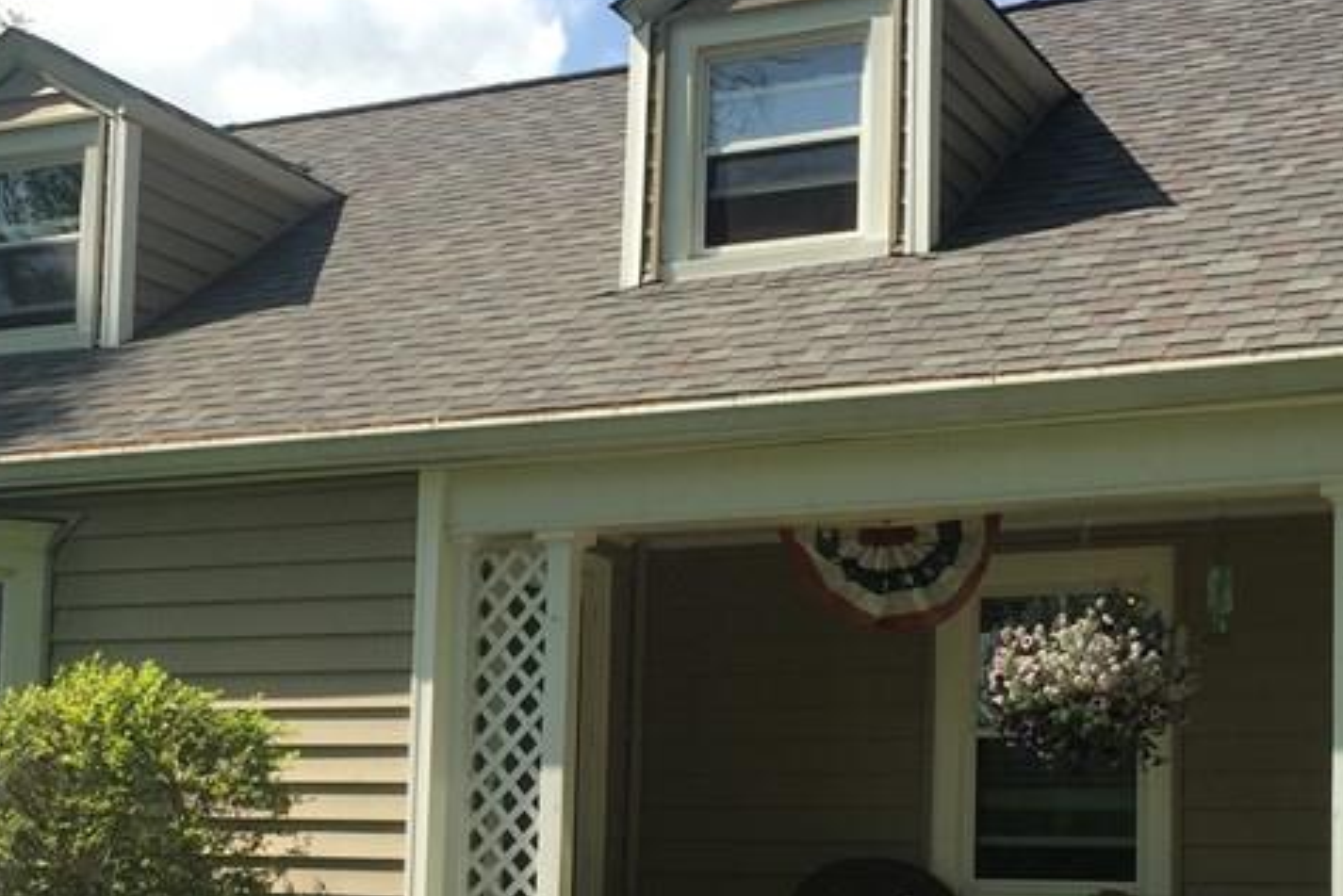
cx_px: 551
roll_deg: -2.2
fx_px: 2425
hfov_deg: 30.9
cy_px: 724
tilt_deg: +3.8
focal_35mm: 65
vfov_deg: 20.7
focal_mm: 4.15
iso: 32
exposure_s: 1/1199
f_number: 2.2
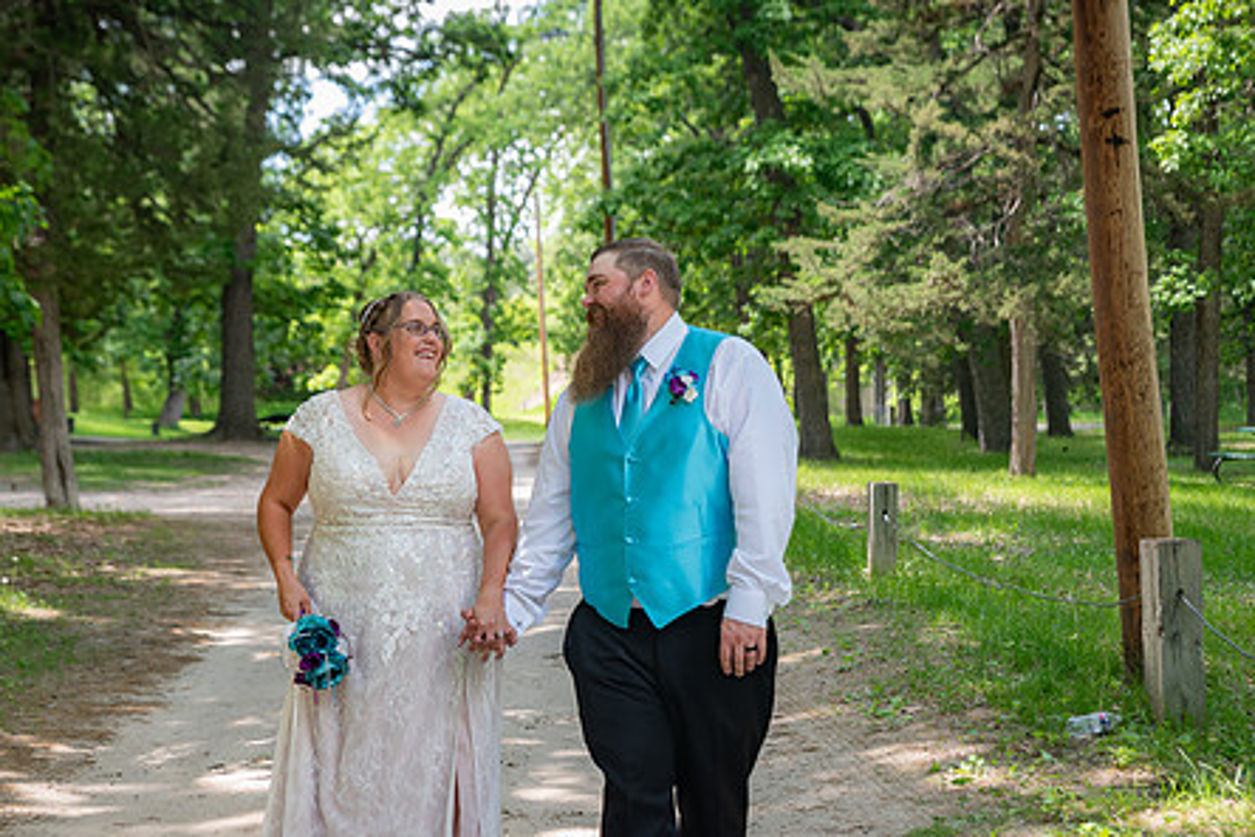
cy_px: 460
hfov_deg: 29.6
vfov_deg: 20.0
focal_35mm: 68
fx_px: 2370
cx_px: 582
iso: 200
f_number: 4
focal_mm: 52
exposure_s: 1/160
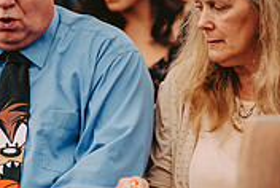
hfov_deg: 3.5
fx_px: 4612
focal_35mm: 592
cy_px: 42
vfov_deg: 2.3
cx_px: 14
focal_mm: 180
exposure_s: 1/2000
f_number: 2.8
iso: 200
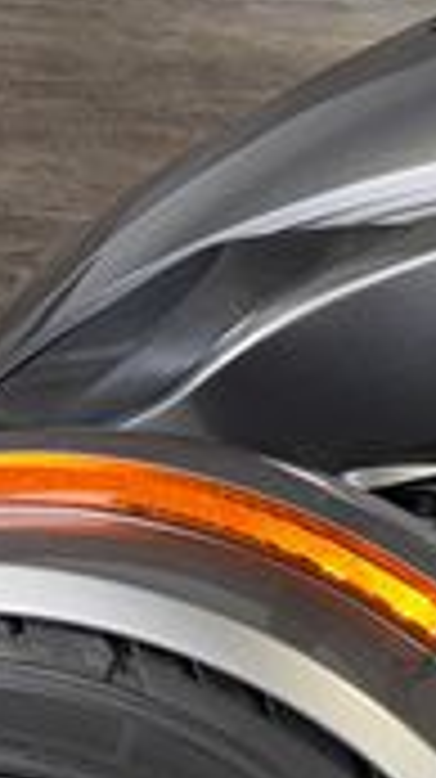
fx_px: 1999
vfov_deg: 21.4
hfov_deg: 10.6
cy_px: 40
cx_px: 1052
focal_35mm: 97
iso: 50
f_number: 1.78
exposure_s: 1/27
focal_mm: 6.76
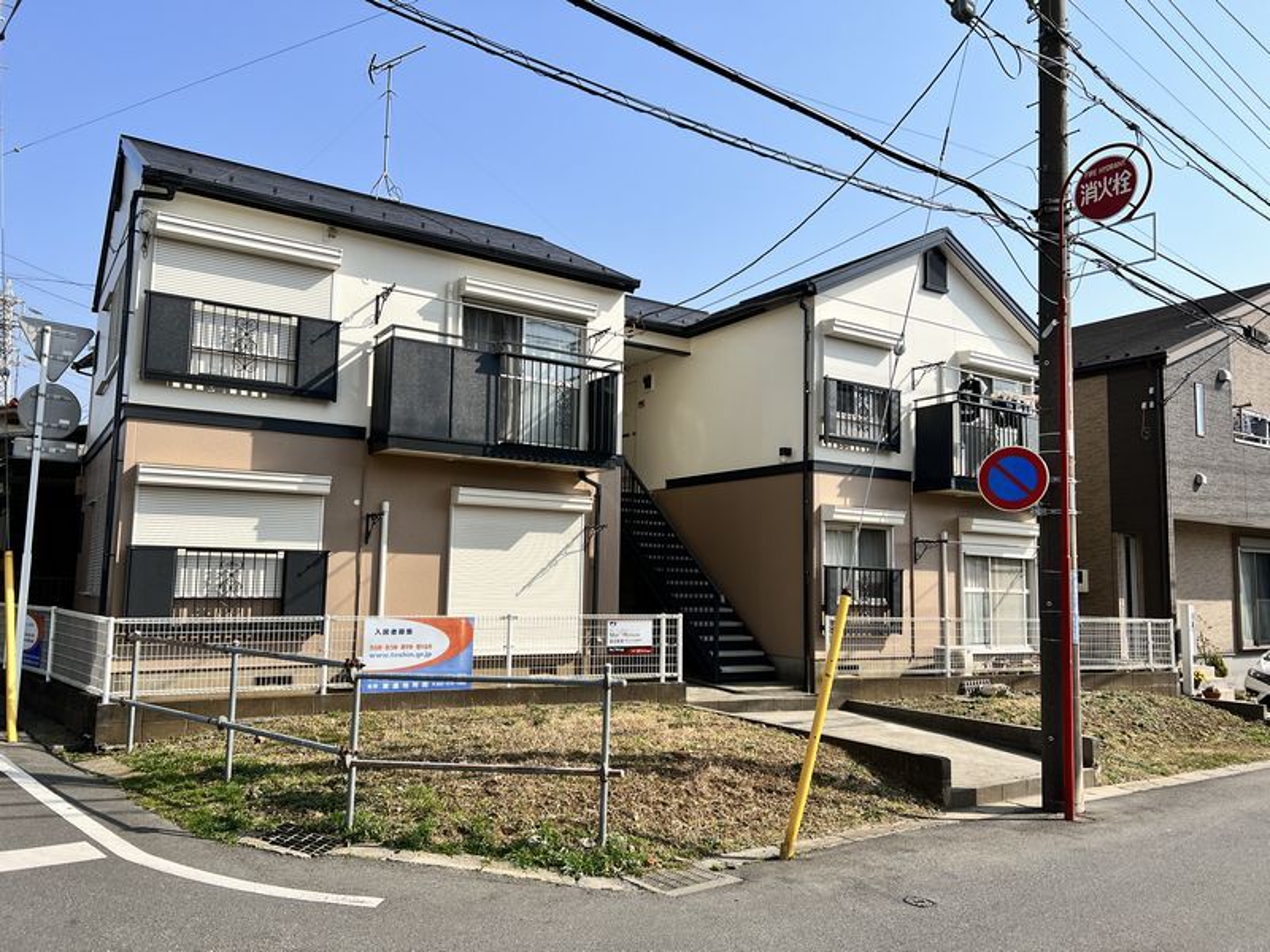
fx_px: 954
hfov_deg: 67.3
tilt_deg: +6.0
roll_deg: -0.7
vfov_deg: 53.1
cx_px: 635
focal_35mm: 26
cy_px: 476
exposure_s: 1/4444
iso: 50
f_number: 1.5
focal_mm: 5.7
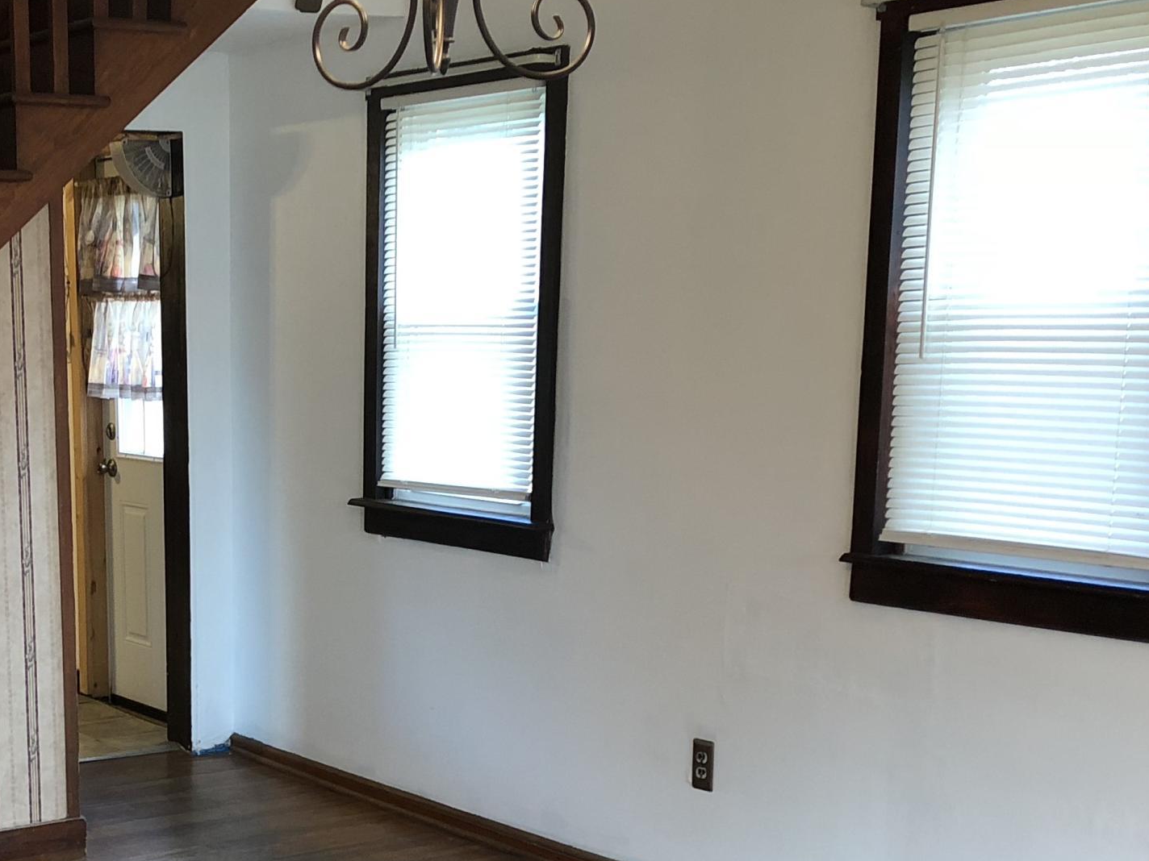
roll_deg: +0.7
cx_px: 213
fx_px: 1958
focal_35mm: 59
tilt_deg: -12.2
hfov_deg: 31.8
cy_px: 730
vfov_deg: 24.3
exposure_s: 1/15
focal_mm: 3.99
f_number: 1.8
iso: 50
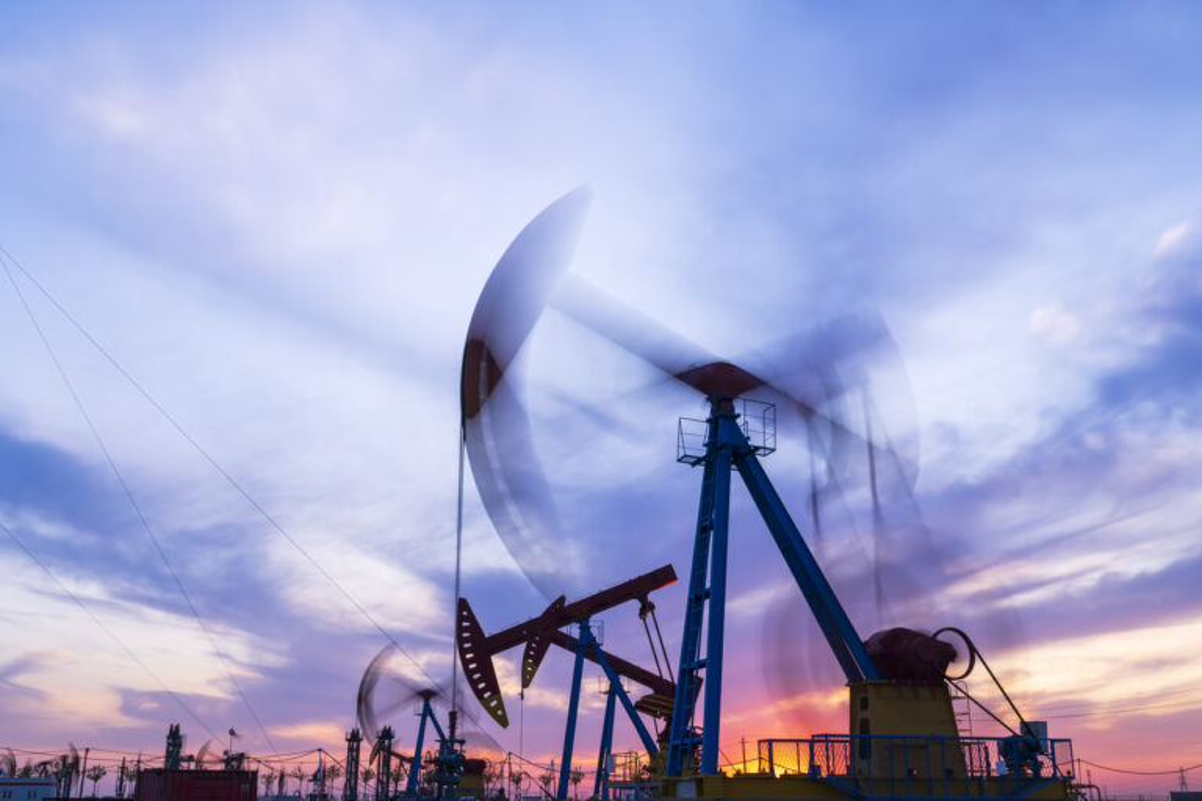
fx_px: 1202
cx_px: 601
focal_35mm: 36
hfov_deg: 53.1
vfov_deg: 36.9
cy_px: 400
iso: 100
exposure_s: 64
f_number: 13
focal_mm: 36
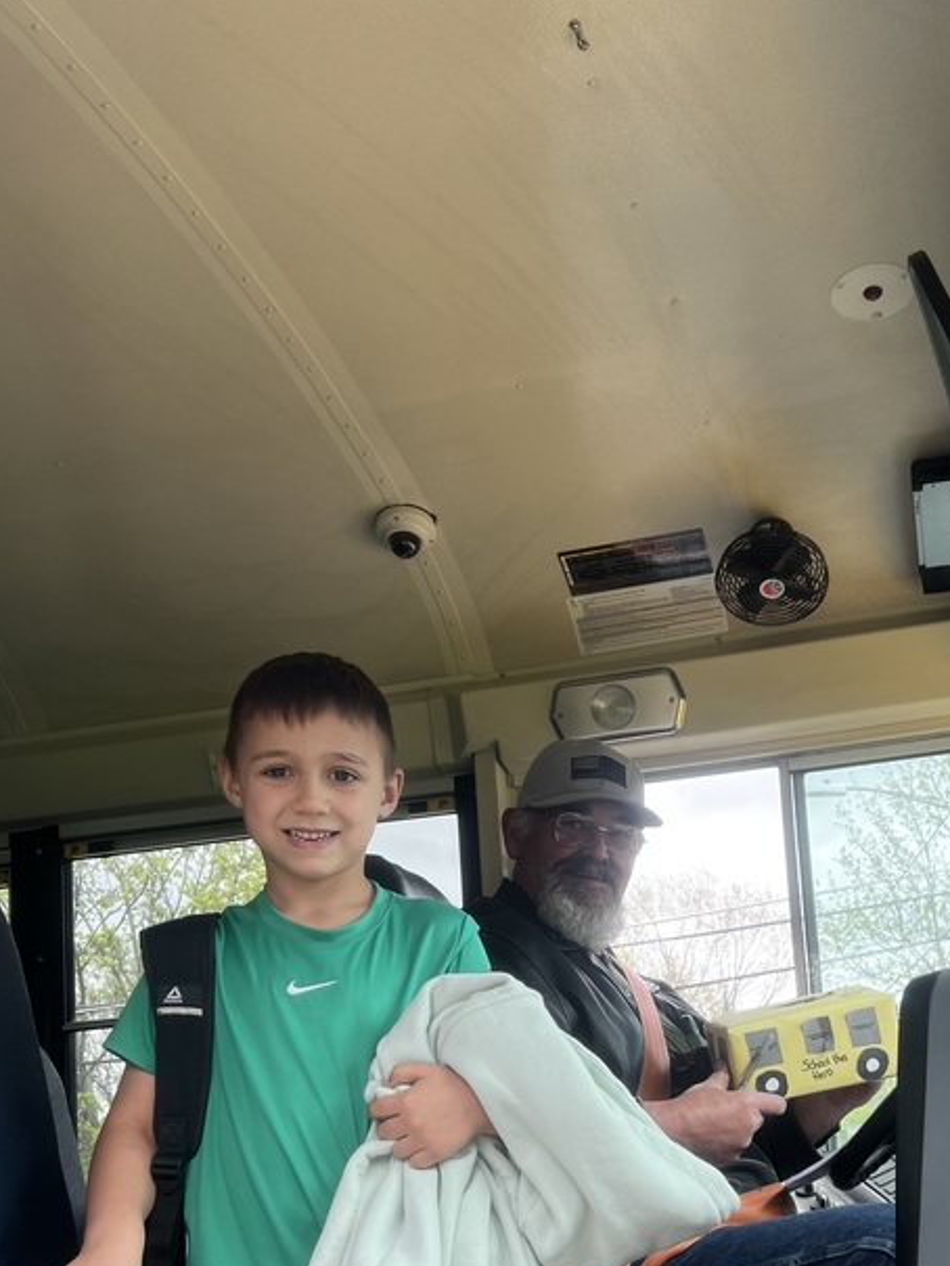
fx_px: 1609
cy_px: 958
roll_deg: +2.7
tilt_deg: +9.6
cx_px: 661
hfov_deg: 32.5
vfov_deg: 41.6
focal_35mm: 44
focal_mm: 5.7
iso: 50
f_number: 1.5
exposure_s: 1/439
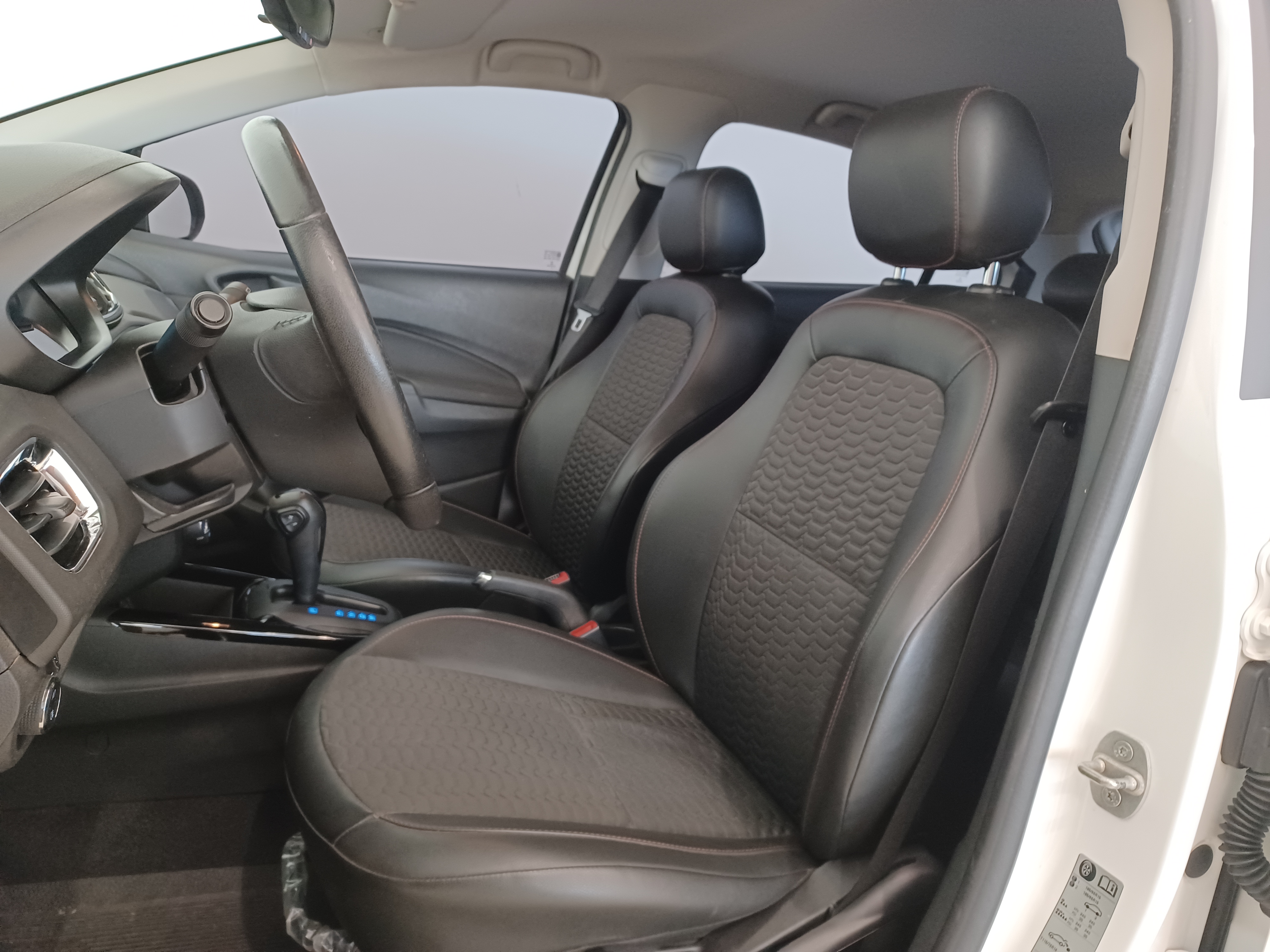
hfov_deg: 69.4
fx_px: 917
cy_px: 476
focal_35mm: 25
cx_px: 635
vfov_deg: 54.9
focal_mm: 4.6
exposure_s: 1/30
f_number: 1.8
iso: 400
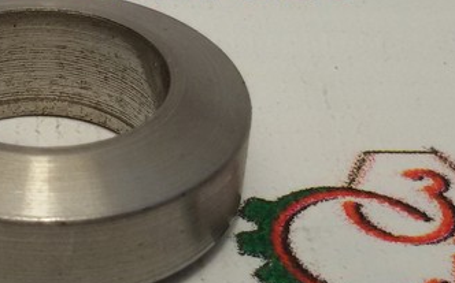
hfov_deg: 20.6
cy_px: 104
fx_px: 1227
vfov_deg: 13.2
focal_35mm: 99
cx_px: 52
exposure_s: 1/120
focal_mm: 2.93
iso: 50
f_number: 2.4
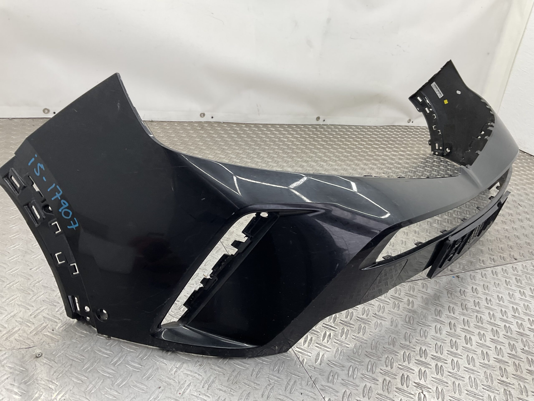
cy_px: 200
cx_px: 267
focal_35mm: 29
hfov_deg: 61.7
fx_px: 447
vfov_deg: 48.2
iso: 32
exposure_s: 1/100
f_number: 1.8
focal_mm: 3
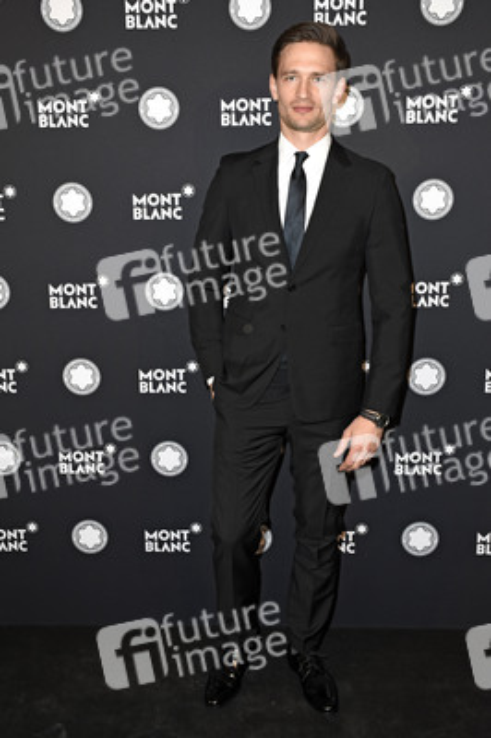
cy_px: 369
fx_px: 799
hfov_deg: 34.2
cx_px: 246
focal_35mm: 39
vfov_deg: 49.6
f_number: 6.3
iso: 500
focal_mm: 26
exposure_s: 1/160
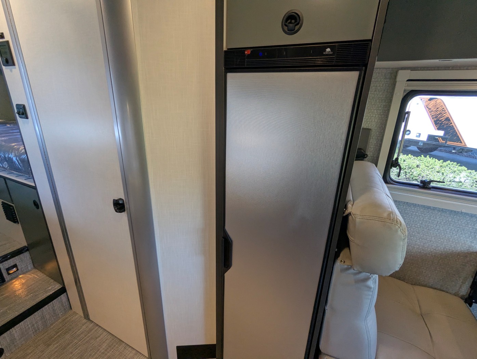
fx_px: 221
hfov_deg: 94.4
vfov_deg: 78.2
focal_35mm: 16
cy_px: 180
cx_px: 238
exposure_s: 1/174
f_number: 2.2
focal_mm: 2.35
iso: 179
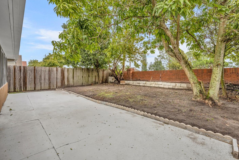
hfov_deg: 96.1
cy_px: 76
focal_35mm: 16
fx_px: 106
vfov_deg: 73.7
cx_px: 136
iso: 400
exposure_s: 1/250
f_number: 4
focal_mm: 14
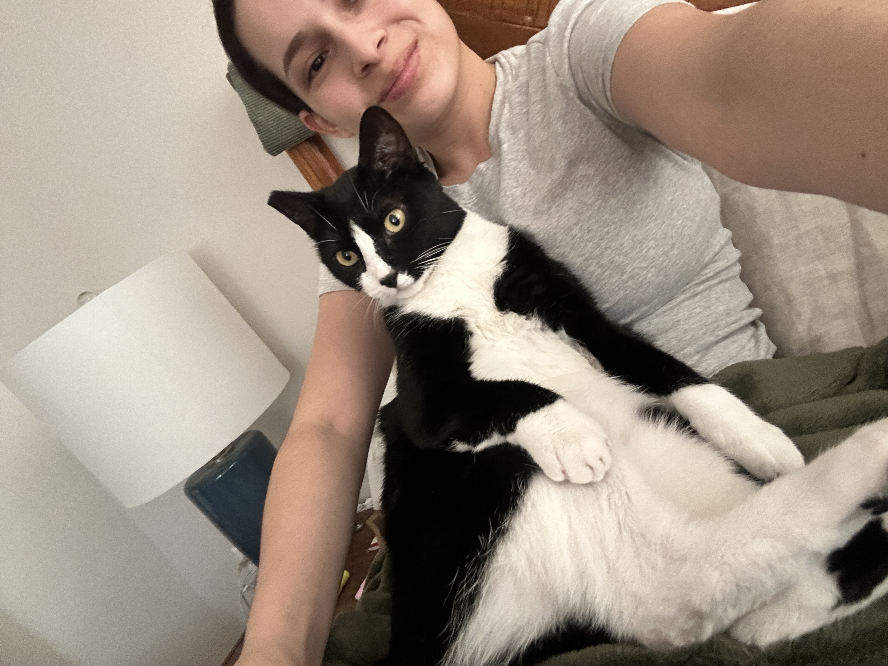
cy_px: 333
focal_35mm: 23
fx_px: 590
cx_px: 444
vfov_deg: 58.9
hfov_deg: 73.9
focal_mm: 2.69
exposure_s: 1/26
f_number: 1.9
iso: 640
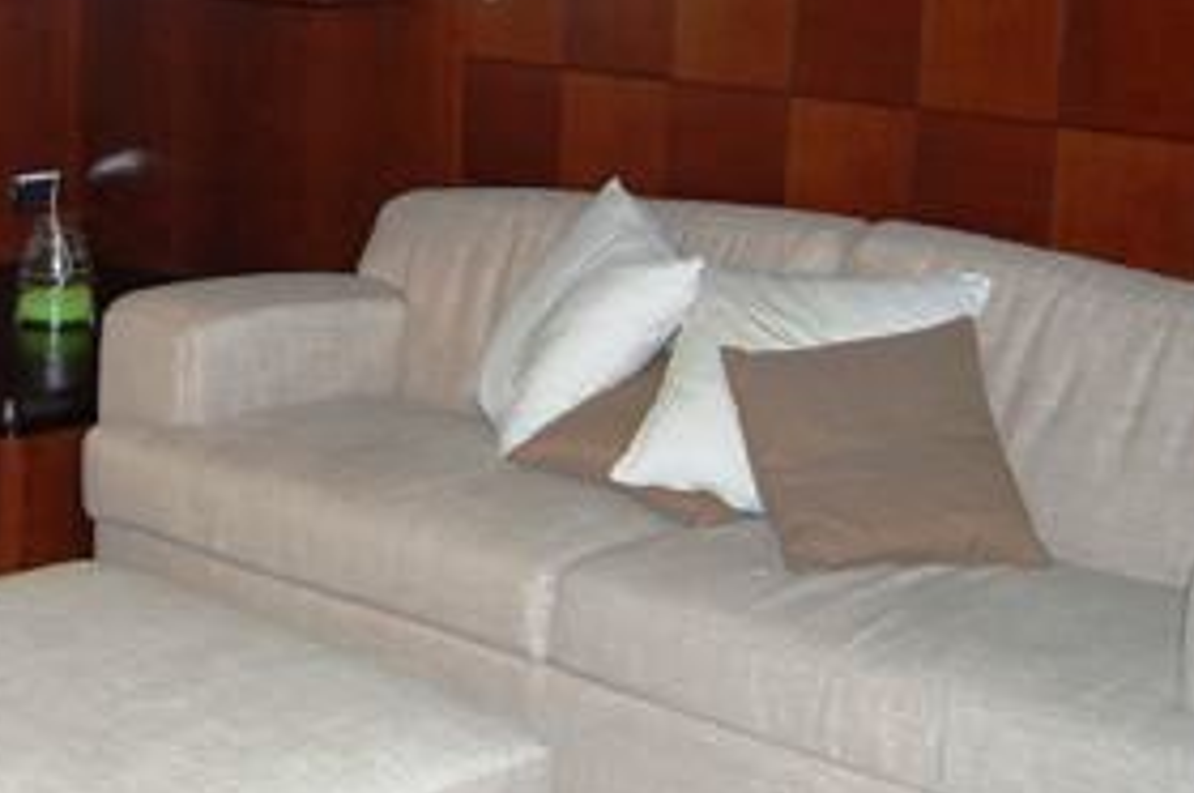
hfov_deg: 29.9
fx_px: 2158
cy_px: 153
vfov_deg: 20.6
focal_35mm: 65
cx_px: 171
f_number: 3.5
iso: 400
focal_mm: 19
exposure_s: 1/60
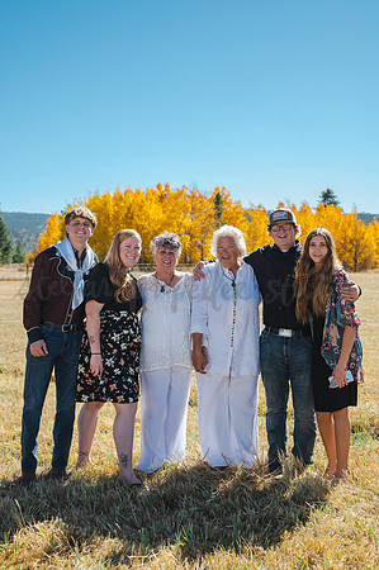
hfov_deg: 26.9
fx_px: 791
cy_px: 285
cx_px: 190
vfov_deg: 39.6
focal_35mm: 50
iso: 80
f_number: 5.6
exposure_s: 1/200
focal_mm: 50
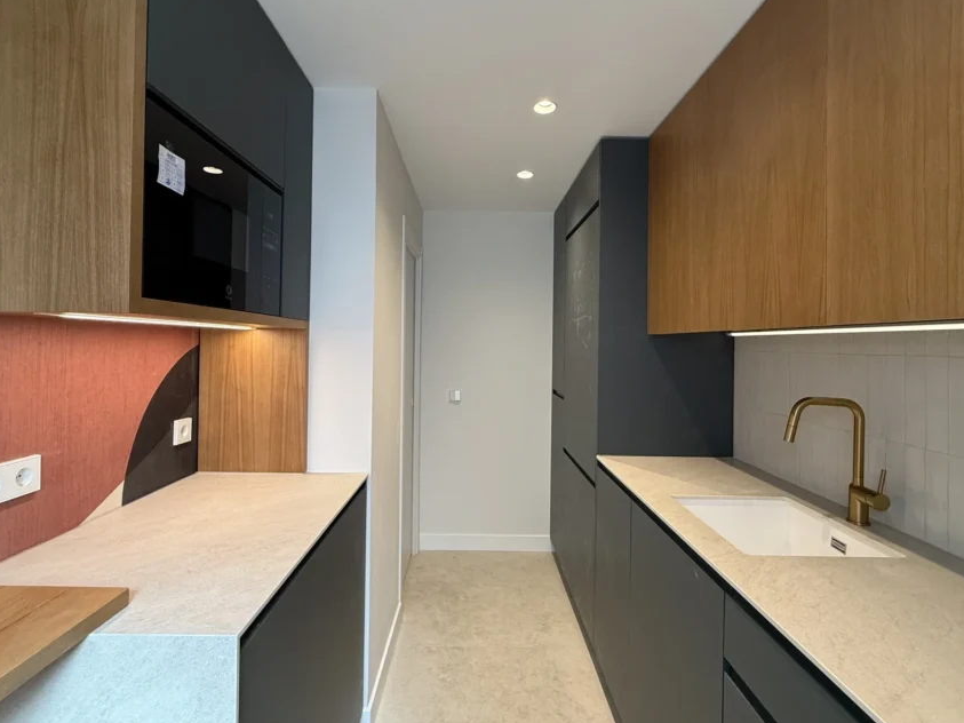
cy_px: 343
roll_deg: -1.1
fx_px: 473
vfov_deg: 74.7
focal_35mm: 17
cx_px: 480
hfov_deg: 91.0
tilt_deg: +0.1
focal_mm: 2.22
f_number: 2.2
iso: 160
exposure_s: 1/100
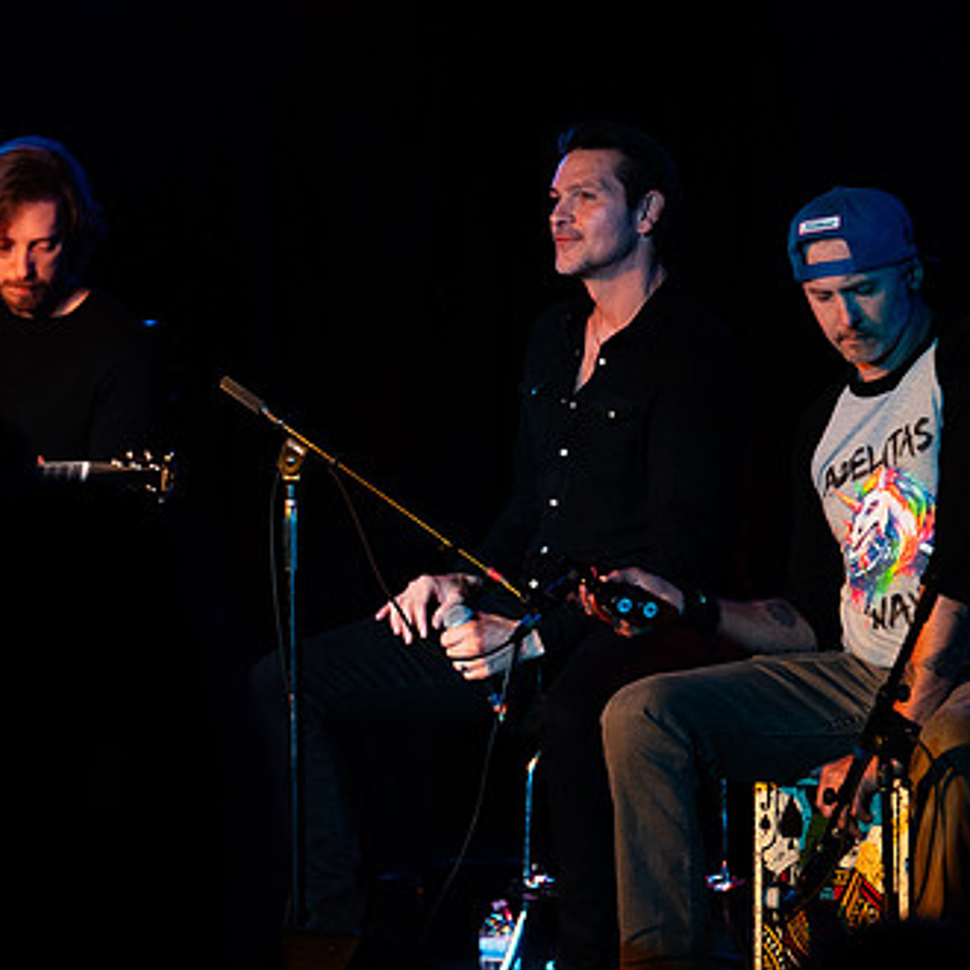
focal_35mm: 181
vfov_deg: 9.7
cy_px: 477
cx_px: 418
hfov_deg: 9.7
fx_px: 5738
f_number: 3.5
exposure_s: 1/640
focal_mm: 94
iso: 2500
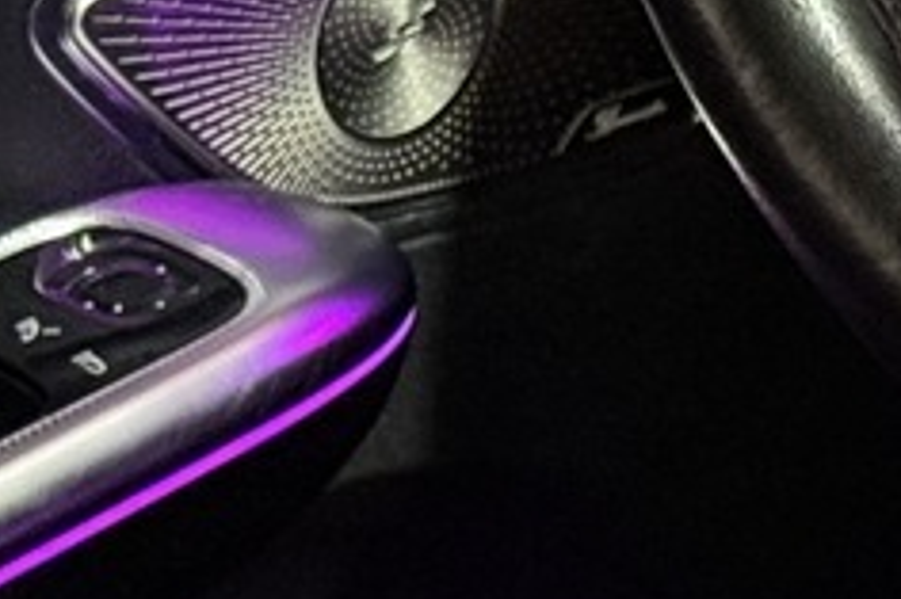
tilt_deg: -17.4
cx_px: 1218
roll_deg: +1.4
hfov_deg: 6.7
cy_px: -404
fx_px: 7628
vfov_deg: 4.5
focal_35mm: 305
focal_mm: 6.76
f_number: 1.78
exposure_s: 1/40
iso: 400
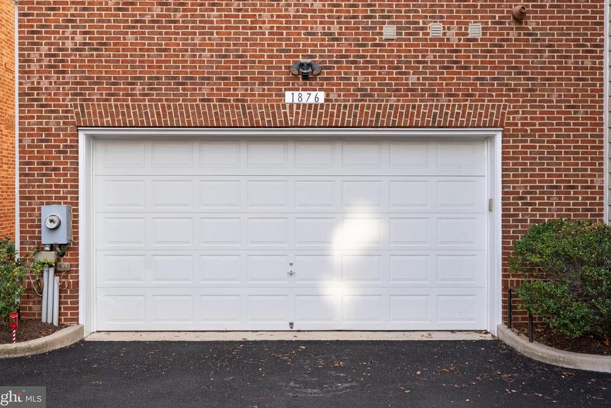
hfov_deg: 51.9
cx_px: 299
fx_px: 628
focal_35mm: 37
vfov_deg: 36.0
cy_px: 194
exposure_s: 1/160
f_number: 8
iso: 400
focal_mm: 35
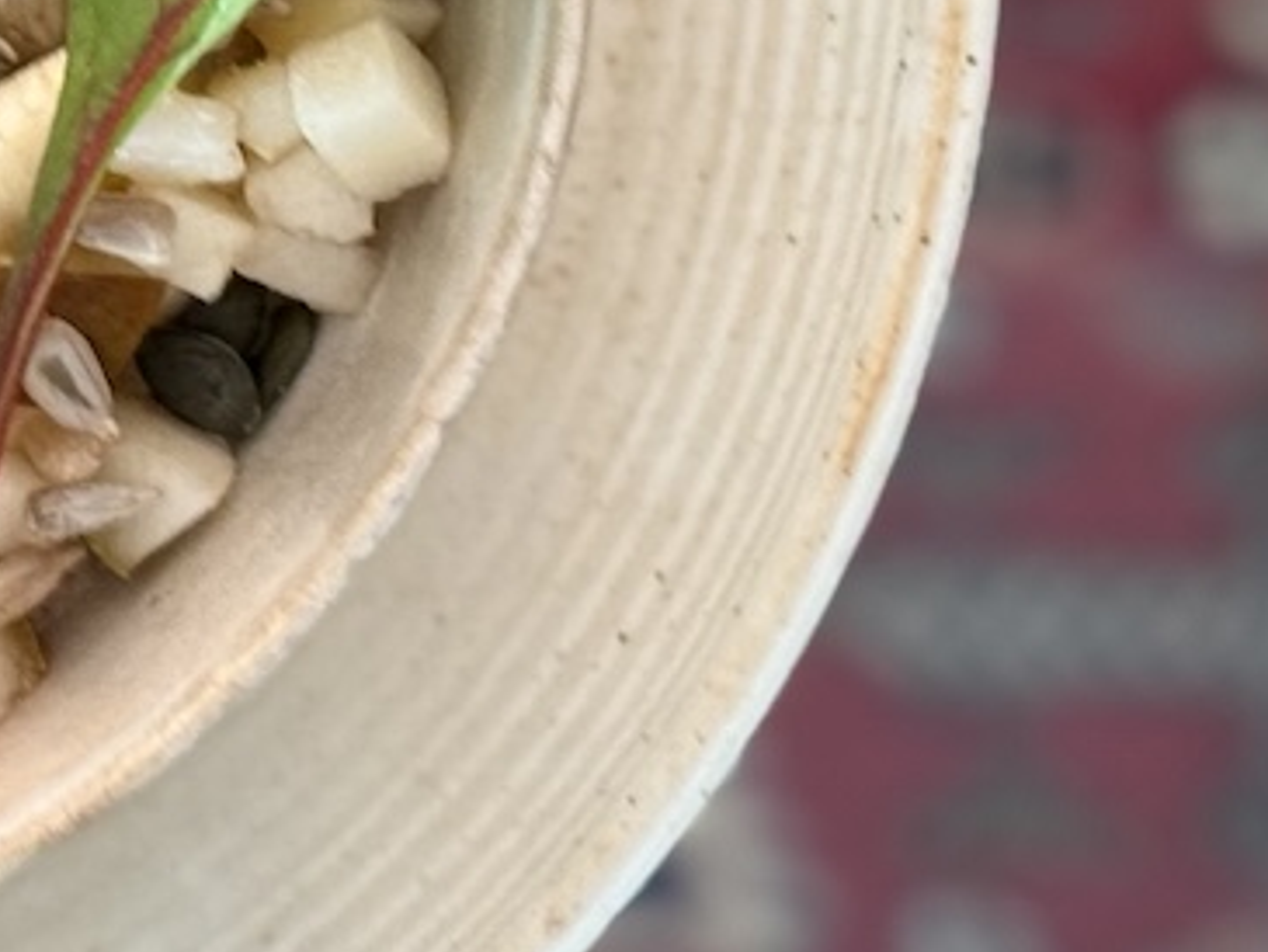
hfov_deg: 10.4
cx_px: -594
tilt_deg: -84.9
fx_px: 6742
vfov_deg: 7.9
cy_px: -476
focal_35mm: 184
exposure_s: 1/60
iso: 250
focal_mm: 6.76
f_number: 1.78
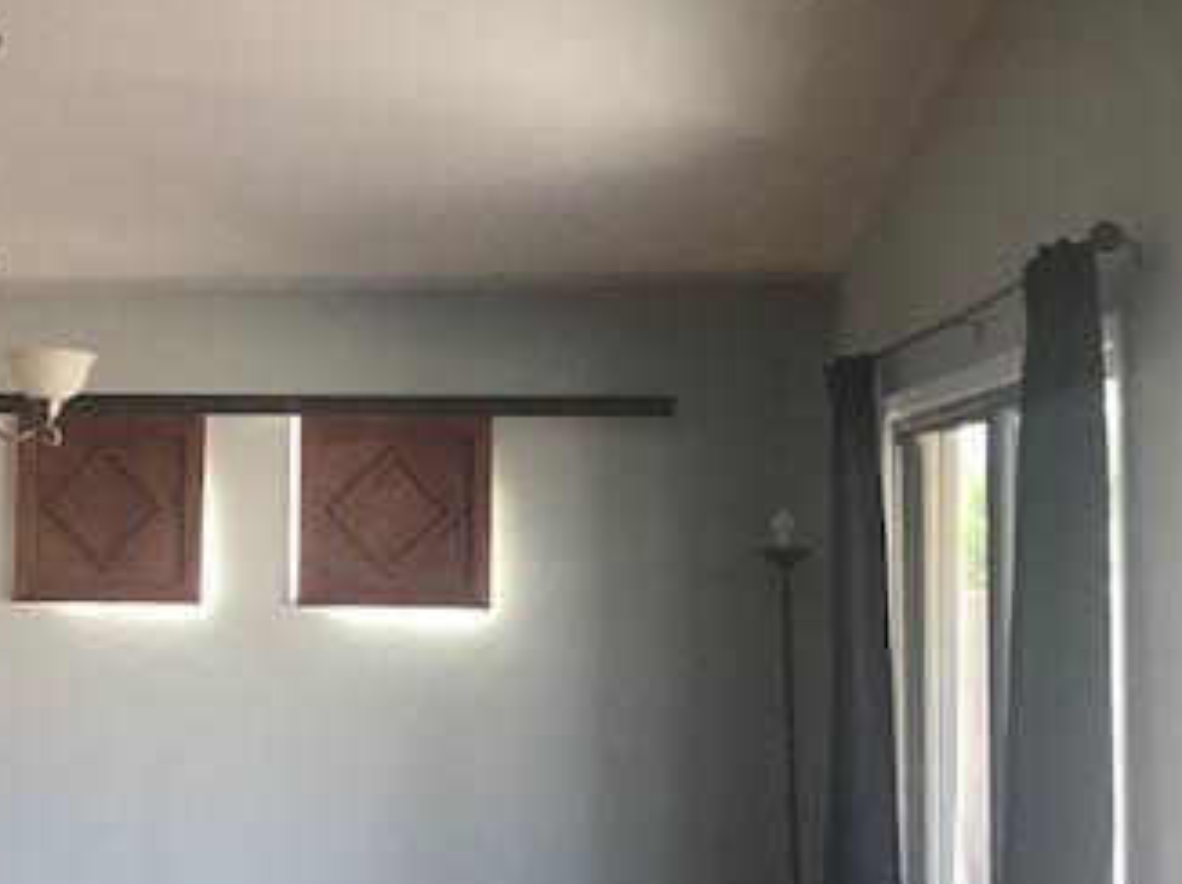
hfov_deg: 34.3
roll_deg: -1.0
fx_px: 1877
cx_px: 301
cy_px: 504
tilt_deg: +1.0
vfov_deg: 26.5
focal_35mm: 55
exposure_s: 1/30
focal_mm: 3.99
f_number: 1.8
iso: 32
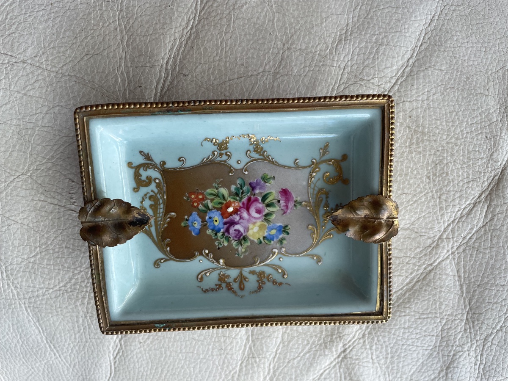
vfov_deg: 53.1
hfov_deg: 67.3
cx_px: 254
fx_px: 382
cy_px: 190
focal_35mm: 26
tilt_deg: -80.8
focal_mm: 4.2
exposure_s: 1/121
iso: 80
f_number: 1.6
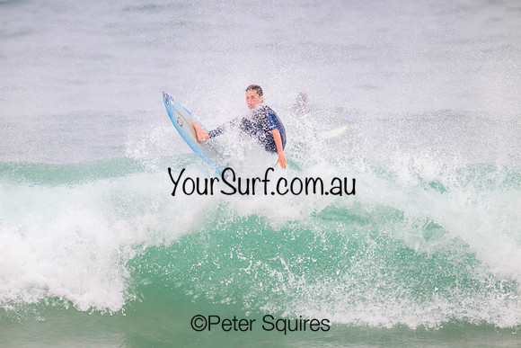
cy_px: 174
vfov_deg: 1.7
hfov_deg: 2.6
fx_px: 11580
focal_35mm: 800
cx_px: 260
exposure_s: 1/2000
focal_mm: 800
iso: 1800
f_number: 11
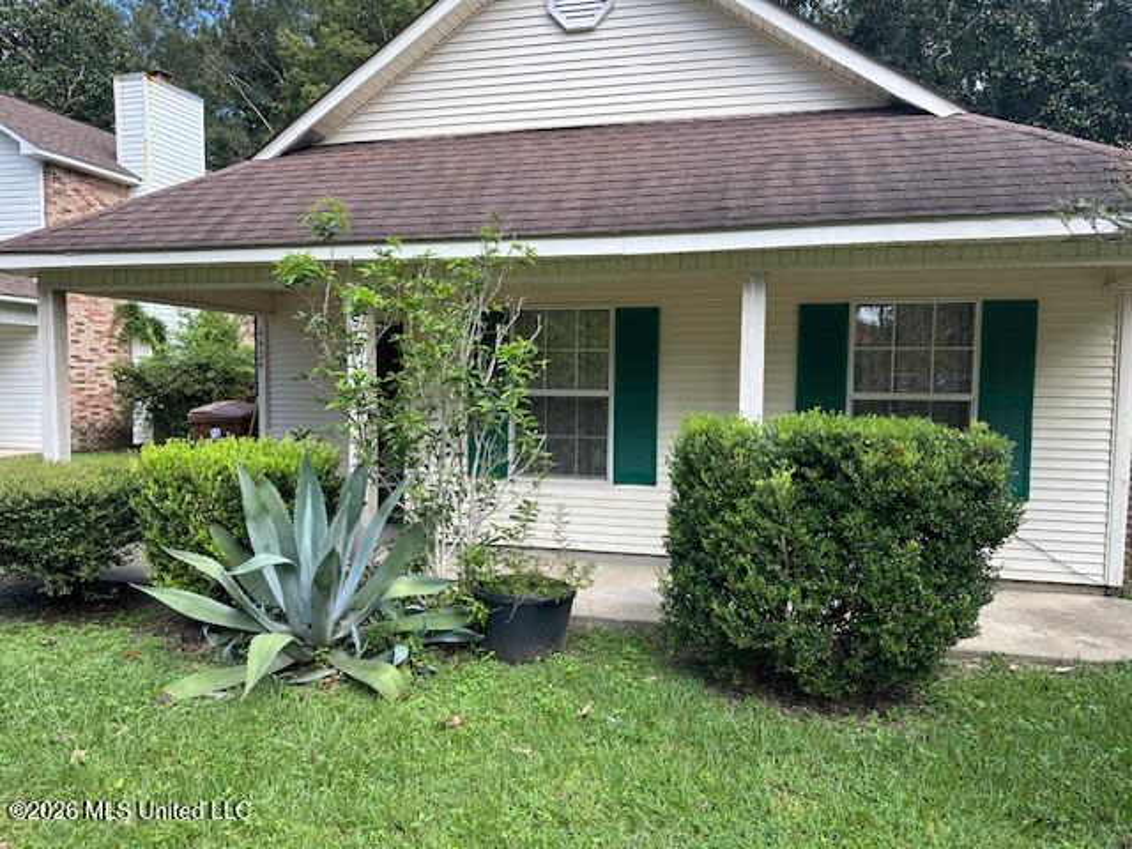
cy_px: 424
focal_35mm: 24
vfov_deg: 56.8
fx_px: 785
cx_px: 566
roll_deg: -1.0
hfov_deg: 71.6
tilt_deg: -3.6
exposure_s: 1/797
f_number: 1.78
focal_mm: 6.86
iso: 80
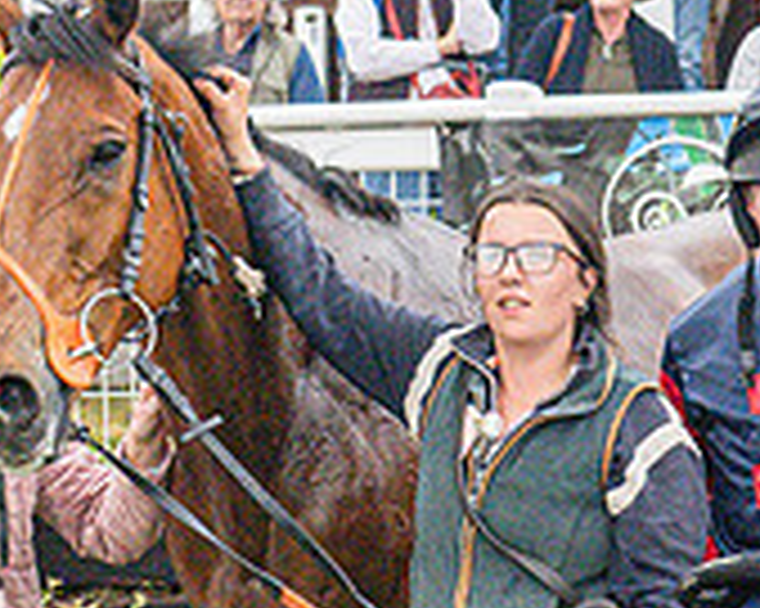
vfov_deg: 11.8
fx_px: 2922
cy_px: 505
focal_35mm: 130
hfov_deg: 14.7
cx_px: 615
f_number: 4
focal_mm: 27
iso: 800
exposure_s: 1/5000
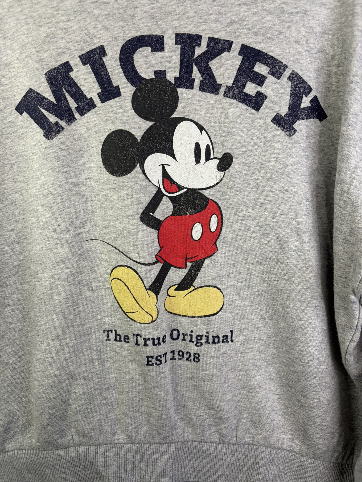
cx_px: 181
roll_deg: +1.1
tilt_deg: -17.4
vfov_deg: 67.3
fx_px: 363
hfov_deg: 53.1
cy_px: 241
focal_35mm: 26
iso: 100
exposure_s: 1/122
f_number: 1.6
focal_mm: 5.96
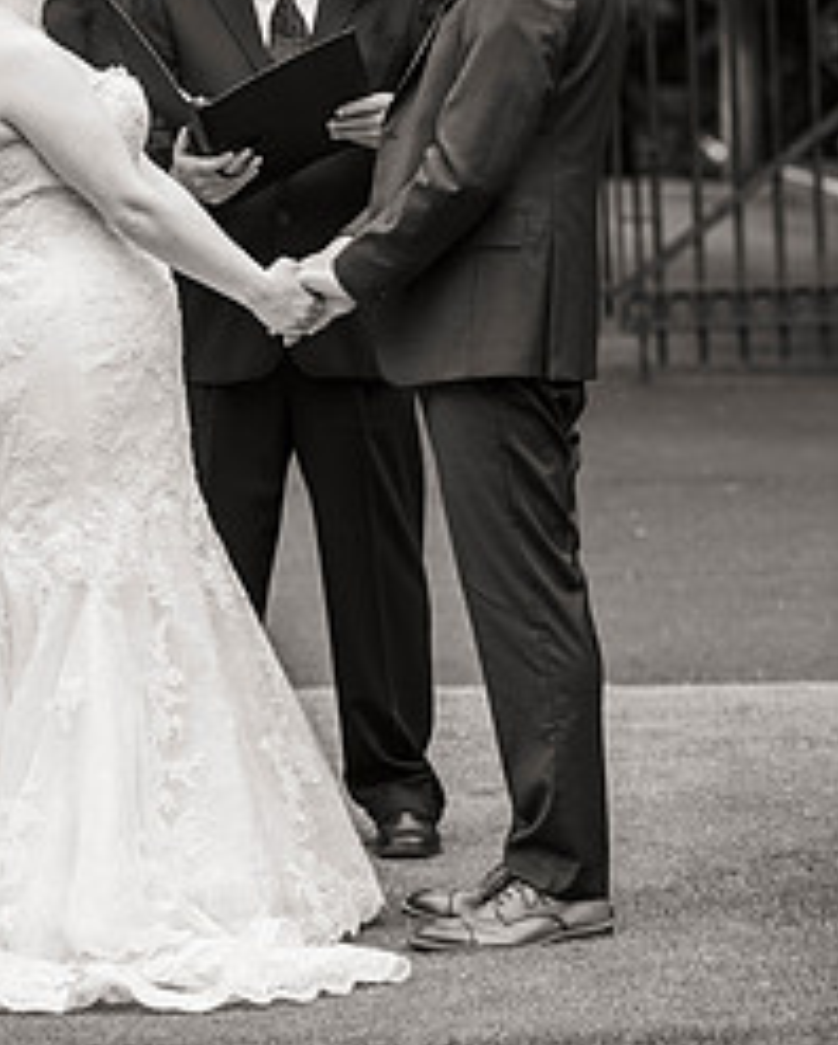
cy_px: 140
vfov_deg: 9.4
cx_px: 207
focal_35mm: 205
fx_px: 6348
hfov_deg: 7.5
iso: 800
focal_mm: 120
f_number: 4
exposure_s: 1/500
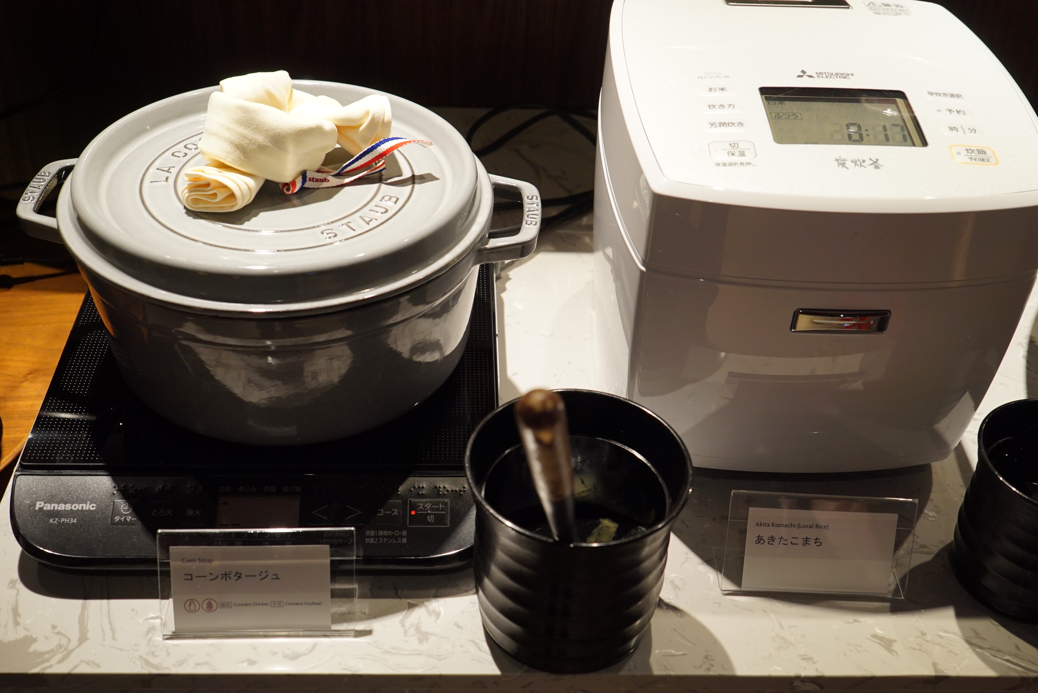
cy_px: 346
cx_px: 519
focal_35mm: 41
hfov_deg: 47.4
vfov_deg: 32.7
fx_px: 1183
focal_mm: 41
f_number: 5.6
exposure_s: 1/60
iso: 1250
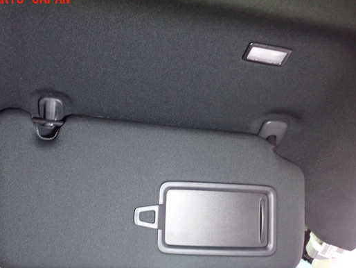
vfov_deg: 40.7
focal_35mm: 35
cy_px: 146
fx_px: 360
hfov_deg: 52.4
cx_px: 152
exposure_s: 1/30
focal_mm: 5.4
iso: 800
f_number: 2.3
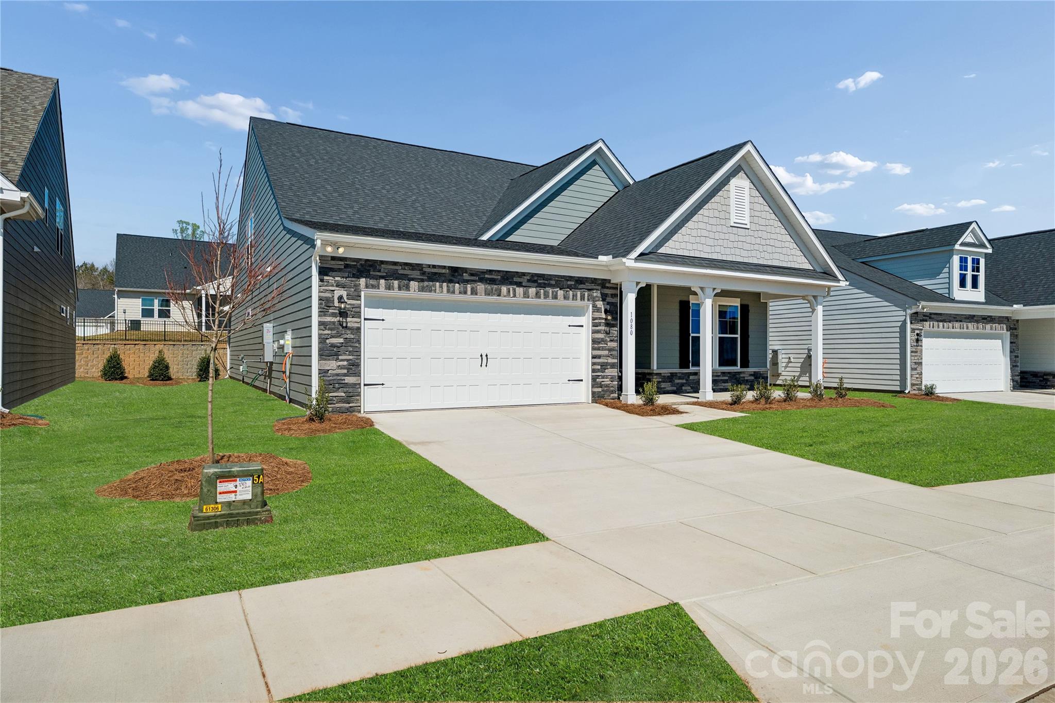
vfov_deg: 61.9
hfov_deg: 84.0
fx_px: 586
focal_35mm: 20
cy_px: 352
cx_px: 528
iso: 400
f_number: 8
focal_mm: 20
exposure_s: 1/1600
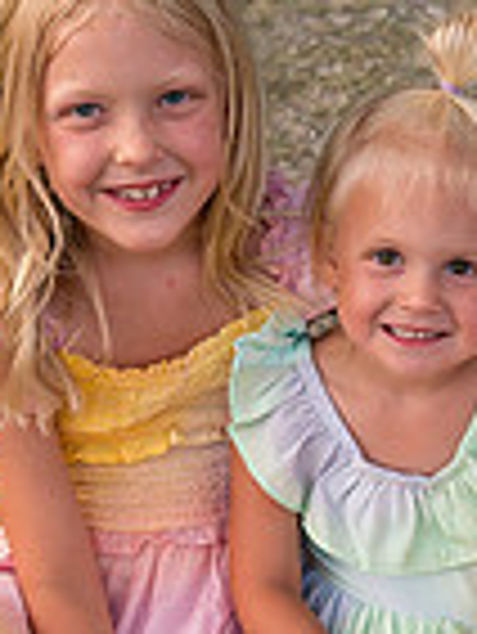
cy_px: 578
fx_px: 2697
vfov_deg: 13.3
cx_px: 478
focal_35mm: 147
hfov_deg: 10.0
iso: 500
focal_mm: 31
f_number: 3.5
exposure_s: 1/400
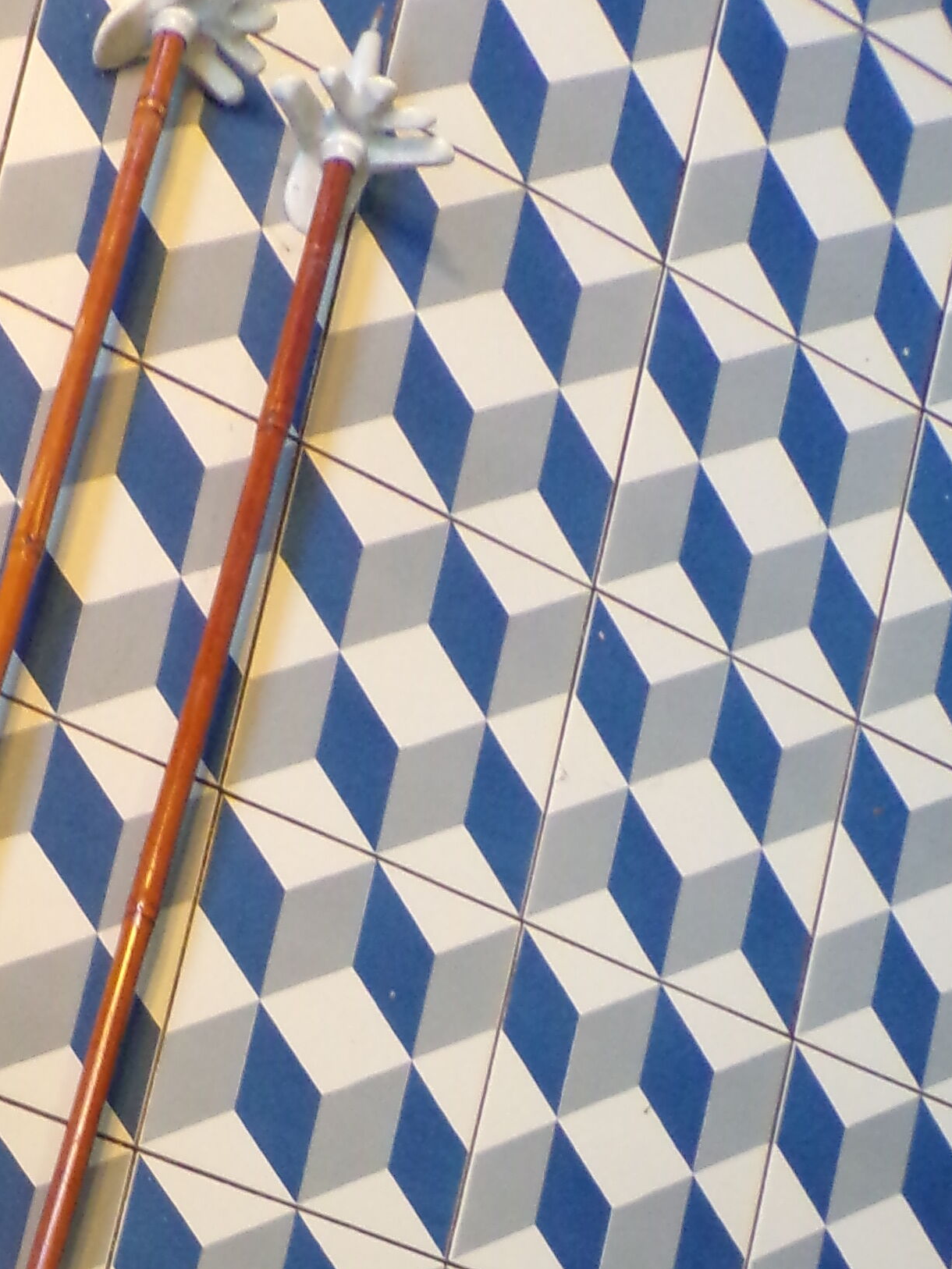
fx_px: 2493
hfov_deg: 20.6
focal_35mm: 68
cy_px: 1548
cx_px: -101
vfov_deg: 25.5
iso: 400
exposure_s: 1/14
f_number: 3
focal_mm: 4.3
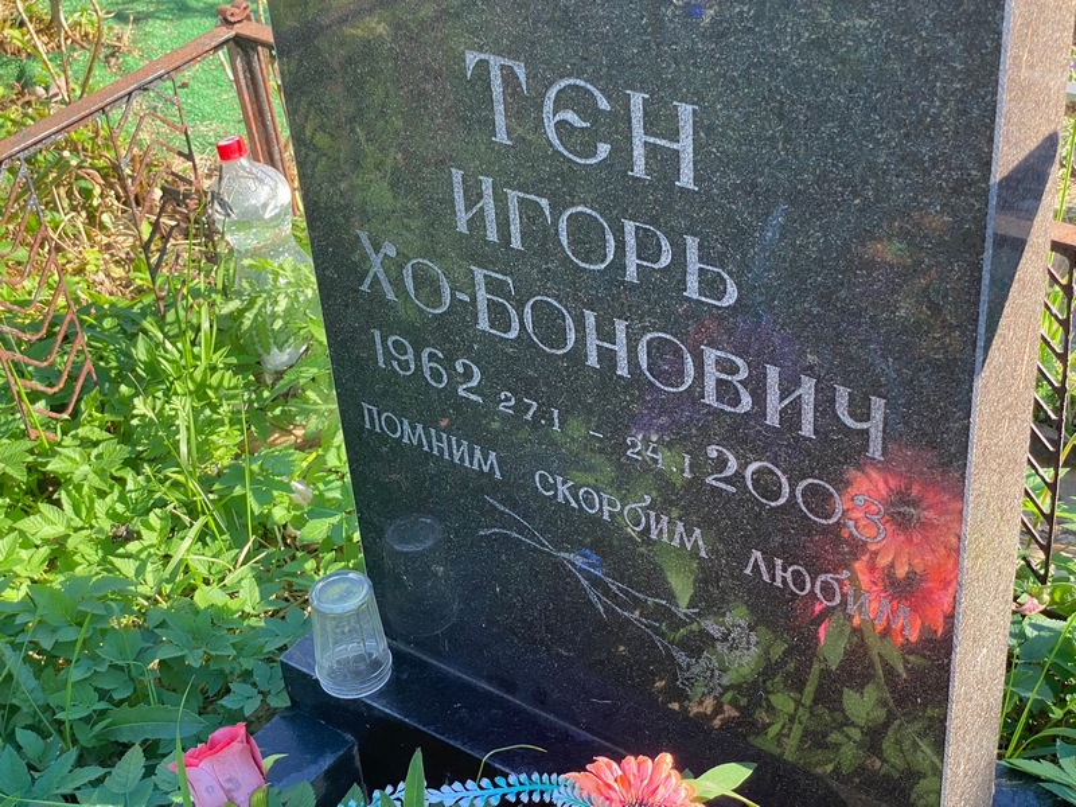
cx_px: 538
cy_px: 404
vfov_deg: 28.0
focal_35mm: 52
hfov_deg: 36.8
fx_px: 1616
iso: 20
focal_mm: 6
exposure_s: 1/168
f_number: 2
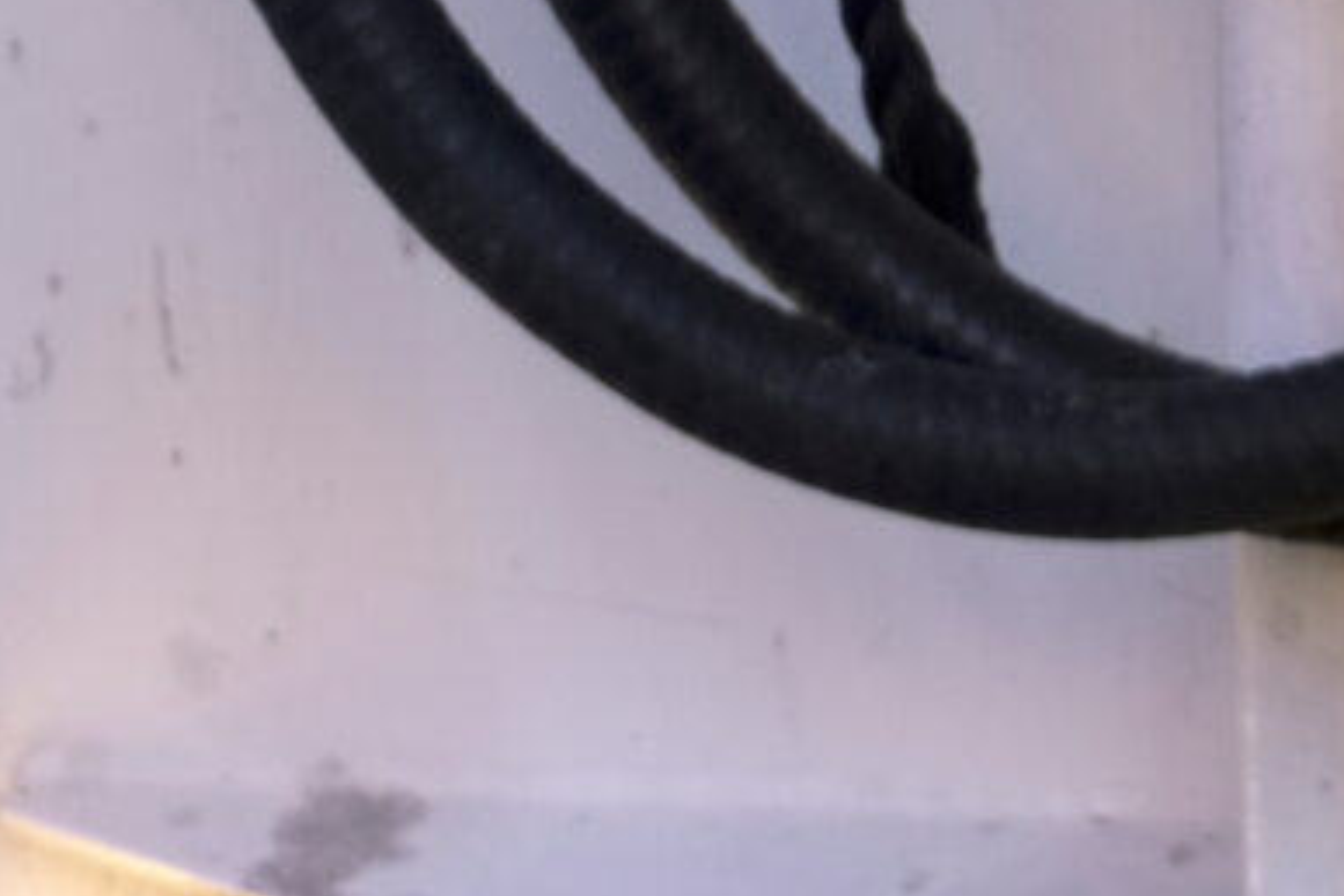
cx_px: 3574
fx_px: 18516
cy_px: -2
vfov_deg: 2.8
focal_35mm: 496
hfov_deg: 4.1
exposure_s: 1/100
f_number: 2.8
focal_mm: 50
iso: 200
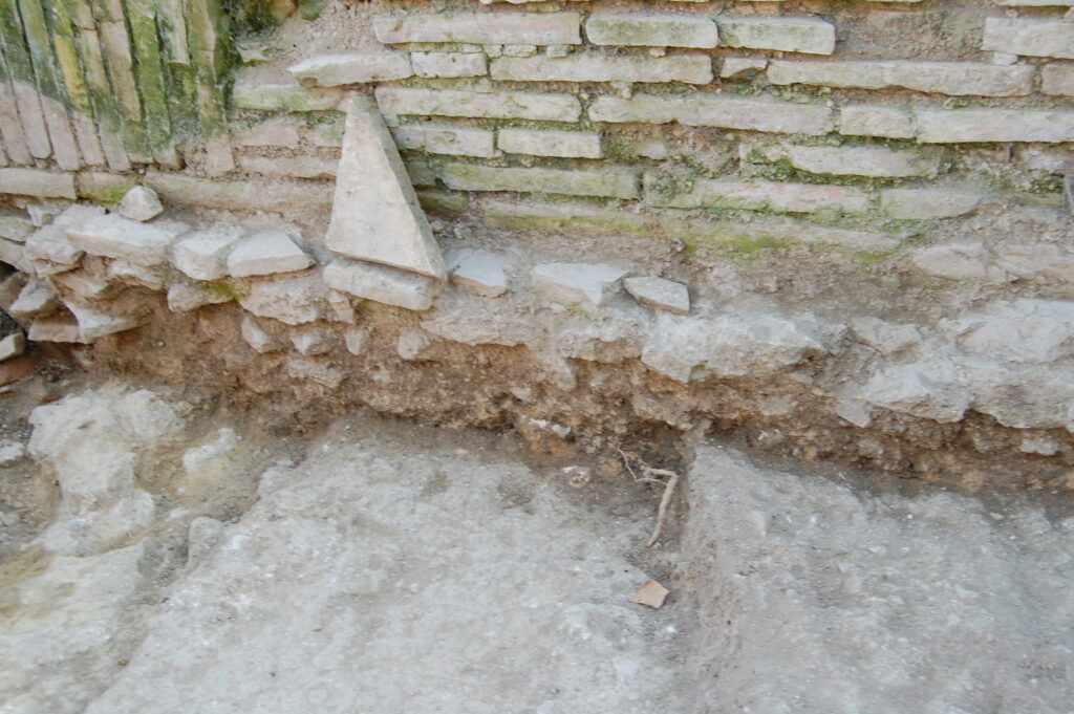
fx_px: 1073
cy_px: 357
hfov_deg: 53.2
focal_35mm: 36
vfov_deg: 36.8
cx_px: 537
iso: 360
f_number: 8
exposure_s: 1/60
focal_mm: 24
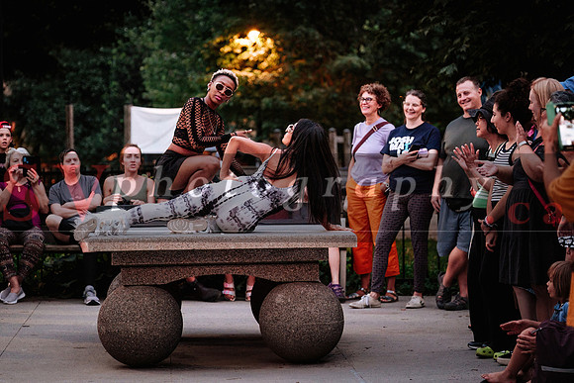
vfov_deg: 10.2
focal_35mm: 134
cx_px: 276
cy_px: 192
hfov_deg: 15.3
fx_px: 2142
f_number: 2.8
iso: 1600
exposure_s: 1/200
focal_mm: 83.8
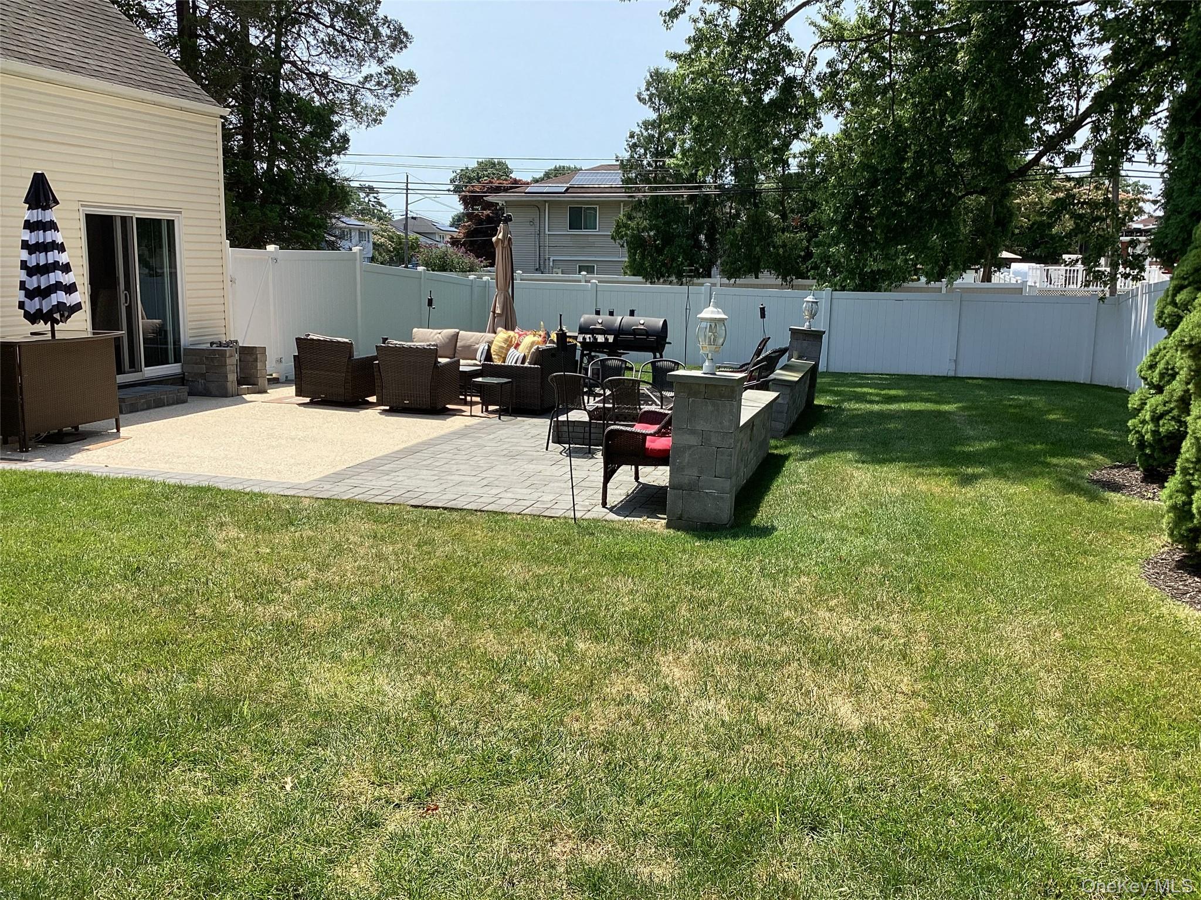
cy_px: 450
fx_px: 1076
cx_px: 600
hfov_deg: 58.4
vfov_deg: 45.4
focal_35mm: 31
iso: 25
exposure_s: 1/715
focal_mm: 3.3
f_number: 2.4
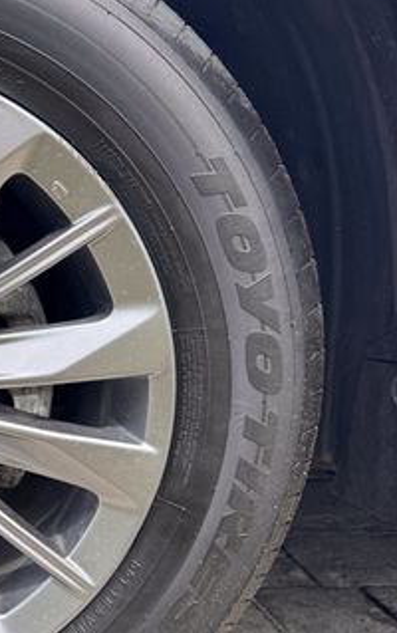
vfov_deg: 39.5
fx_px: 881
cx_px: -173
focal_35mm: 51
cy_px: 349
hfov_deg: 21.8
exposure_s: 1/1094
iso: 80
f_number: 1.78
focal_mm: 6.76
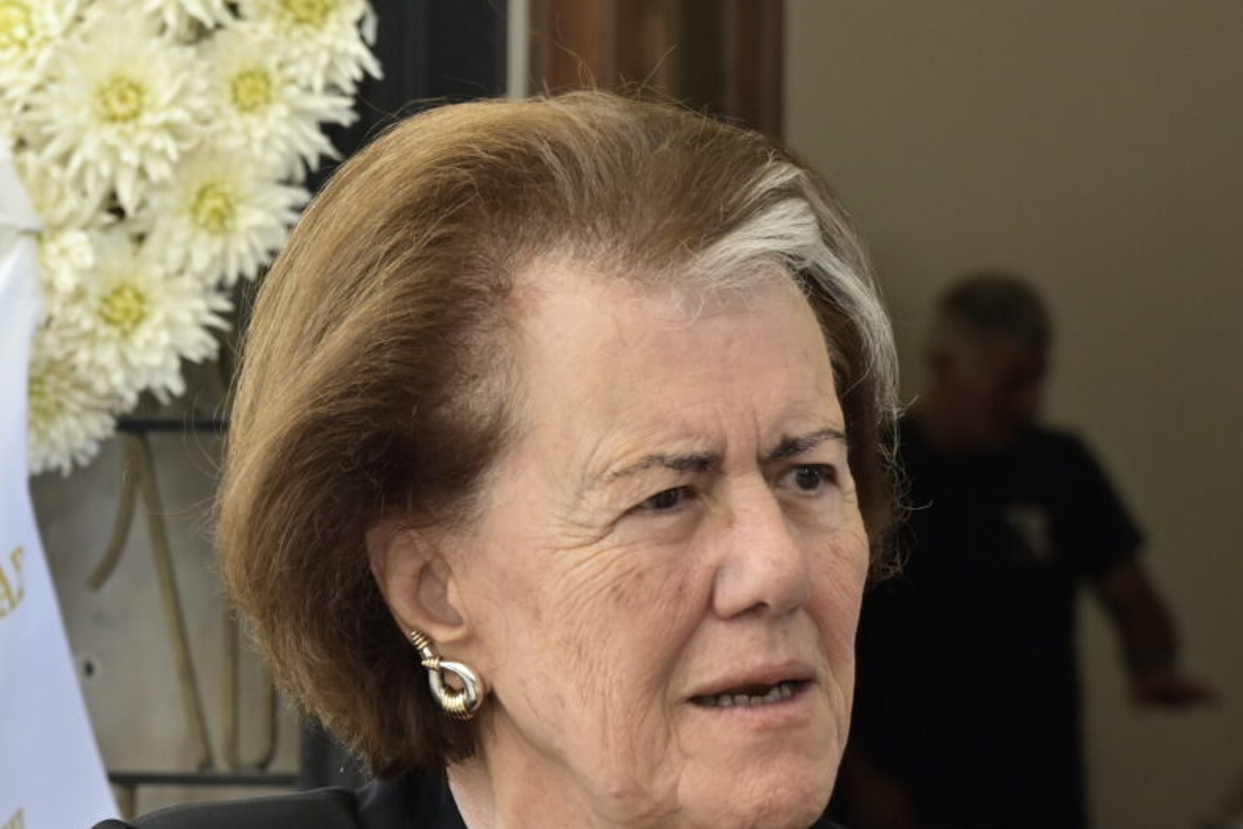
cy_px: 610
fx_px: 6768
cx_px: 475
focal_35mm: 196
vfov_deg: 7.0
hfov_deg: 10.5
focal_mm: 86
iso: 800
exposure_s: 1/200
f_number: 8
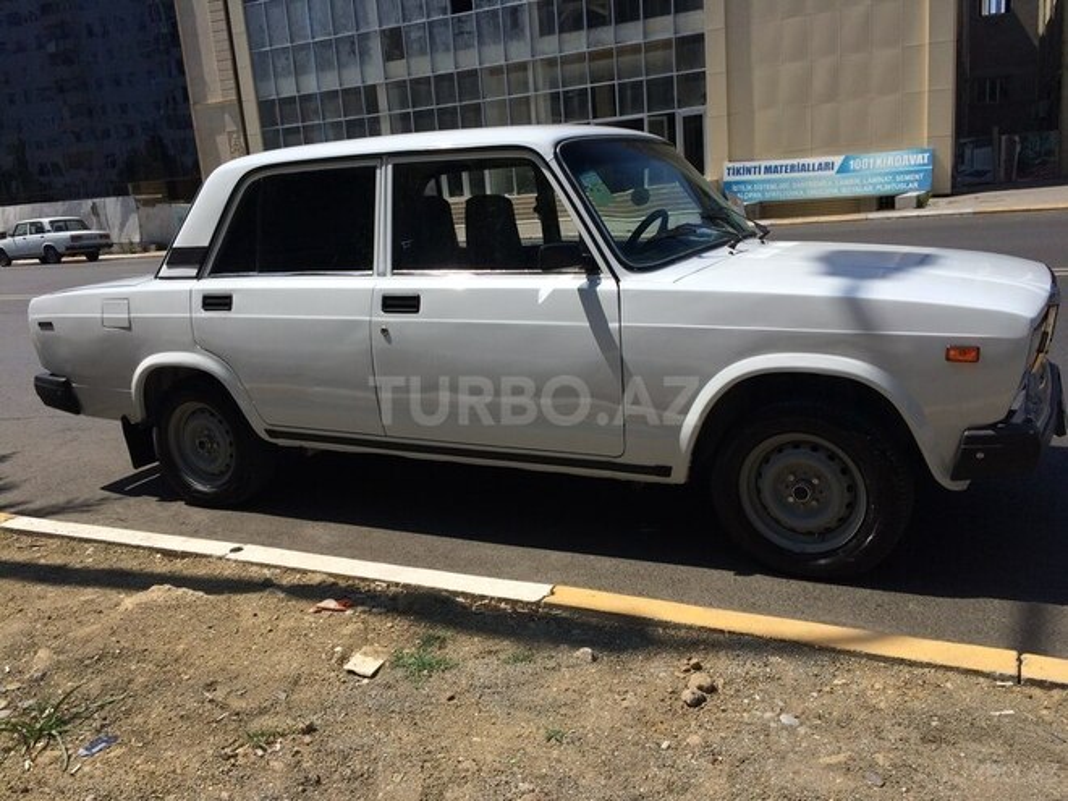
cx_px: 534
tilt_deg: -14.1
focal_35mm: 29
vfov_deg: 48.2
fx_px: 895
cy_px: 400
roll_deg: +3.9
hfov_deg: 61.7
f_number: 2.2
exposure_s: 1/3425
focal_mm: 4.15
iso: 32
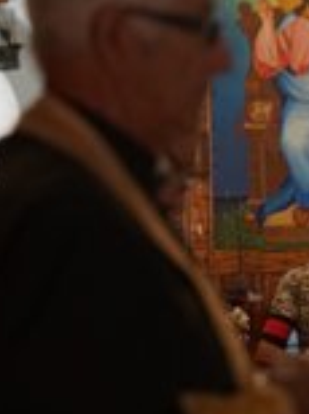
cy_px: 266
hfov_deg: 6.9
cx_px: 524
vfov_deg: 9.4
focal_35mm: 210
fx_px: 2506
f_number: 2
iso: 1250
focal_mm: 56
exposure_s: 1/100
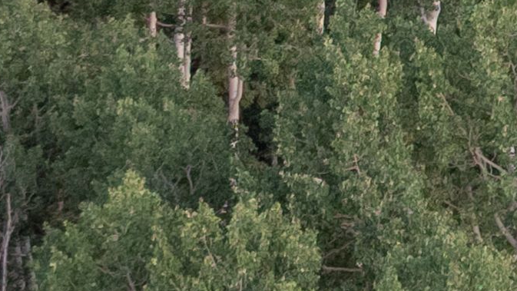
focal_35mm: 205
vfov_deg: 5.9
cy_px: 13
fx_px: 2811
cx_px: 1527
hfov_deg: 8.7
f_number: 2.8
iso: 140
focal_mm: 12.29
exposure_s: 1/15
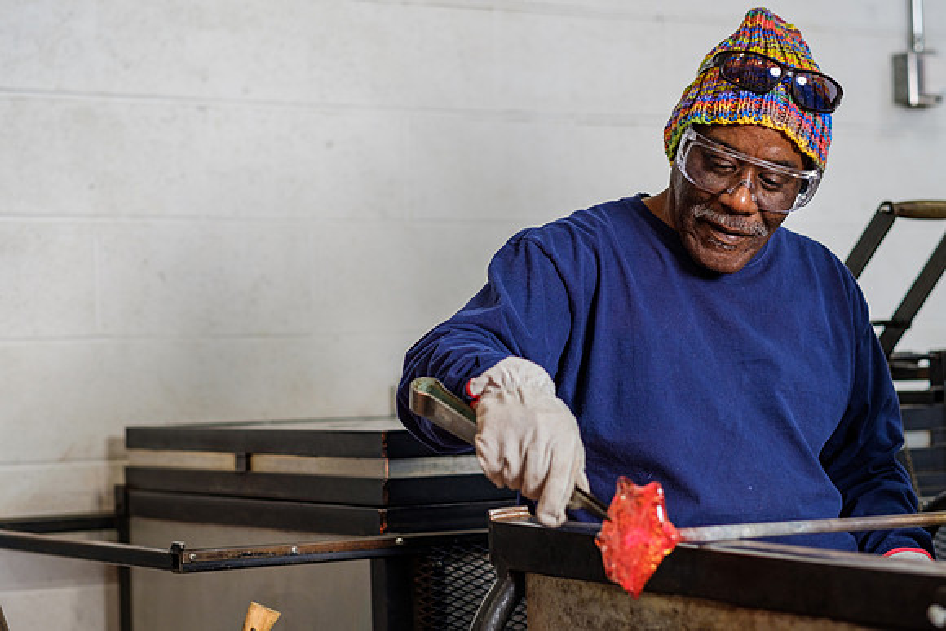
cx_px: 473
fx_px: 2231
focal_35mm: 85
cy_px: 316
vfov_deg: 16.1
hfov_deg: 23.9
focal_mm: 56
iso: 200
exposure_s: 1/125
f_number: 2.5
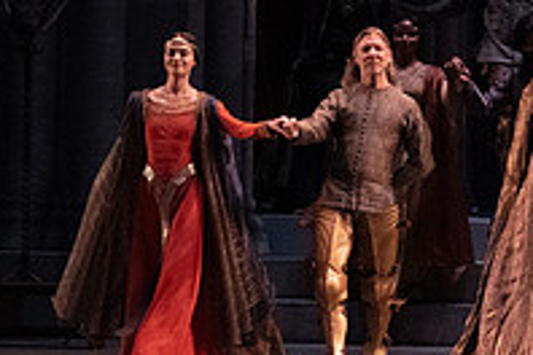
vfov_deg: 3.7
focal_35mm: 369
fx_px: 5463
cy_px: 87
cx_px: 697
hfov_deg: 5.6
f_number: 9
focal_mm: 126
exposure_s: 1/320
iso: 20000
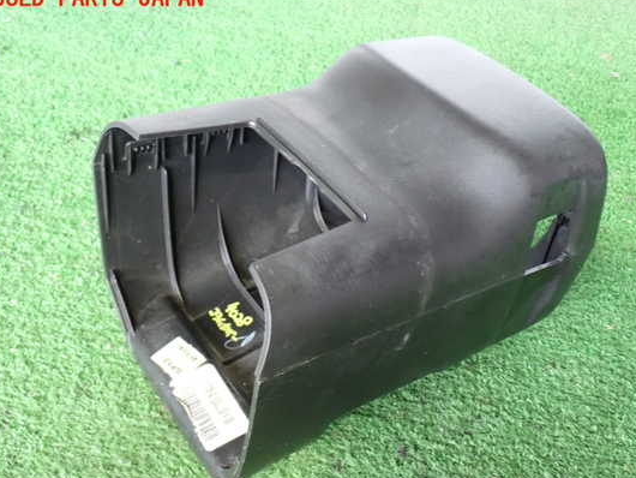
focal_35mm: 43
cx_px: 346
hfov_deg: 43.8
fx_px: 790
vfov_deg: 33.6
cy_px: 253
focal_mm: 6.83
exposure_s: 1/25
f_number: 2.7
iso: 800
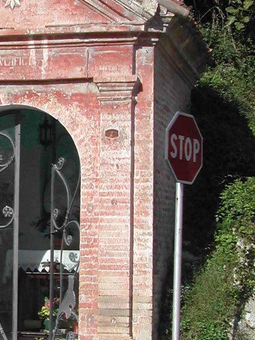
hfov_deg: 14.2
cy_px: 155
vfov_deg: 19.1
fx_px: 1012
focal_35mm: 103
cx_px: 27
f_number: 7.6
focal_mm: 8
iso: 100
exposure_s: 1/339
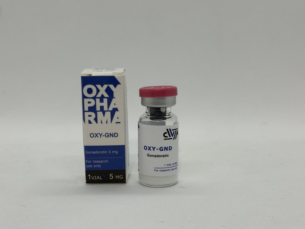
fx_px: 502
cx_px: 149
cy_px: 122
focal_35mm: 57
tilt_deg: -11.0
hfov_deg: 33.8
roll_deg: +0.1
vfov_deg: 25.7
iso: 64
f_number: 1.78
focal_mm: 6.76
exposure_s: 1/527
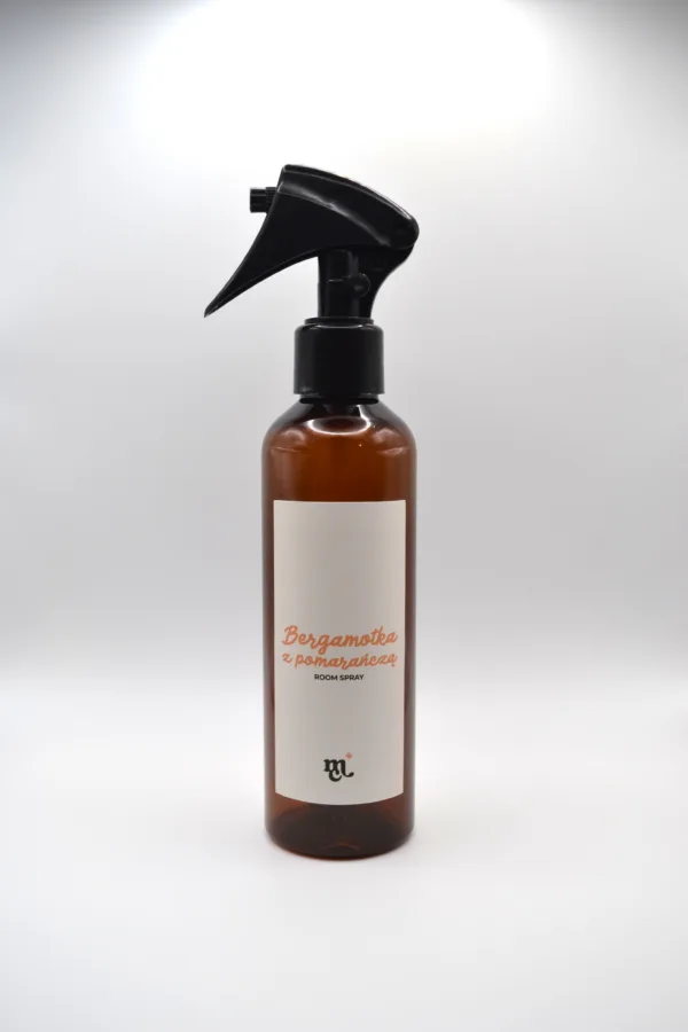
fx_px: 989
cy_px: 516
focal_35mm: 34
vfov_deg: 55.1
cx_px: 344
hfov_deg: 38.4
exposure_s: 1/60
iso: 100
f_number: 5.6
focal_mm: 23
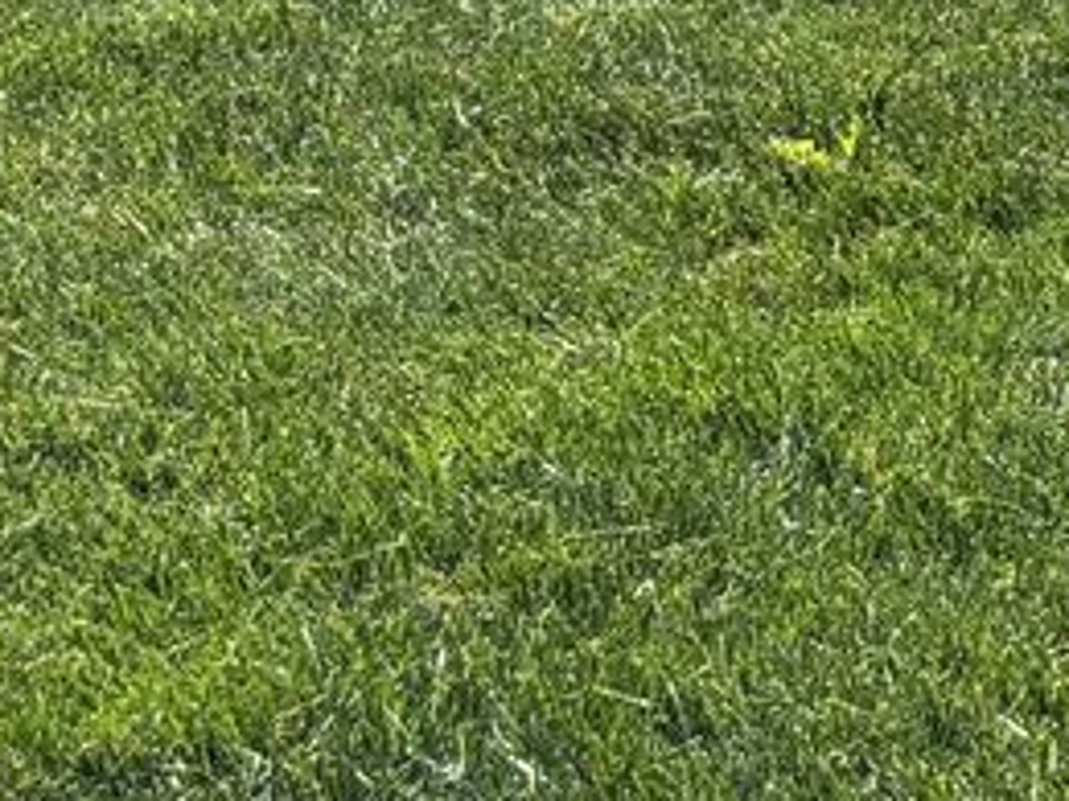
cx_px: 1262
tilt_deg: -5.2
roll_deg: -0.3
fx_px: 4447
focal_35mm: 144
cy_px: -1294
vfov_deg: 9.0
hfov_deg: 13.4
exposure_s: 1/1220
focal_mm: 5.96
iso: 50
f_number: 1.6
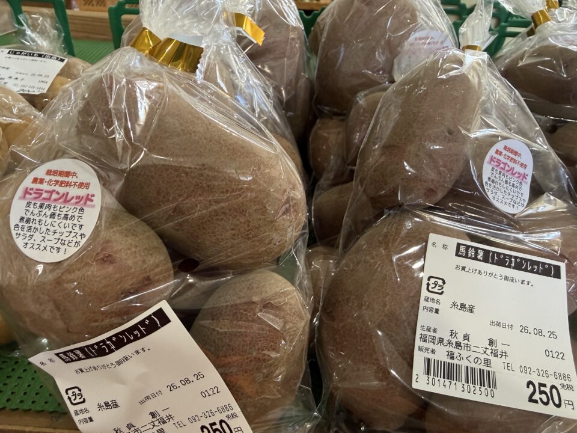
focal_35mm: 24
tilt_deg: -36.8
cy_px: 216
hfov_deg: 71.6
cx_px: 288
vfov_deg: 56.8
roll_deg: -4.1
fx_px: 400
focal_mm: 2.22
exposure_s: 1/60
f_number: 2.2
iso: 250
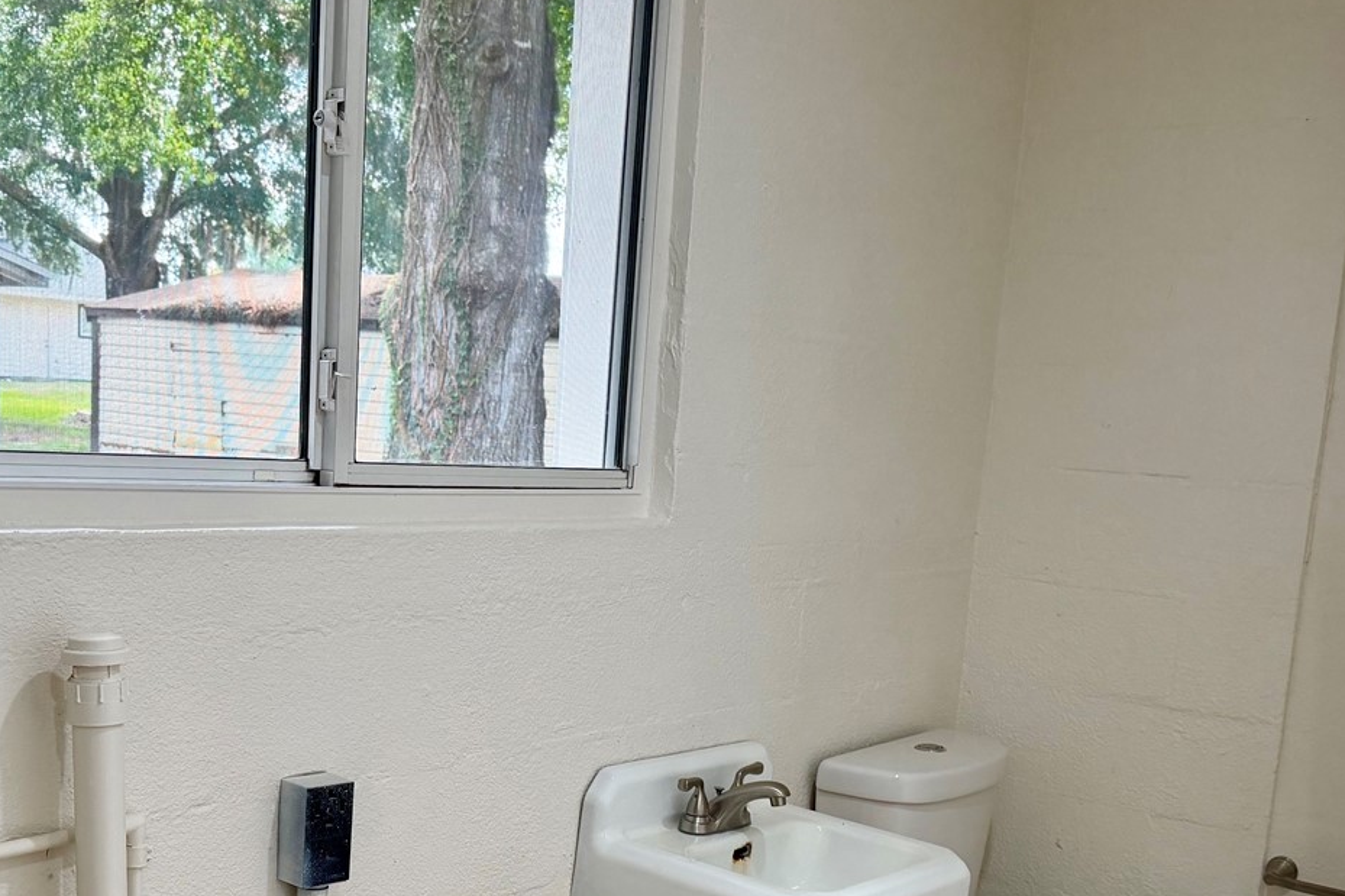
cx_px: 634
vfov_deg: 30.7
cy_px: 667
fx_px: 1606
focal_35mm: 43
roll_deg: -3.8
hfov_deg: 45.4
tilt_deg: -9.6
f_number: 1.78
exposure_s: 1/146
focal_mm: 6.76
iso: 160
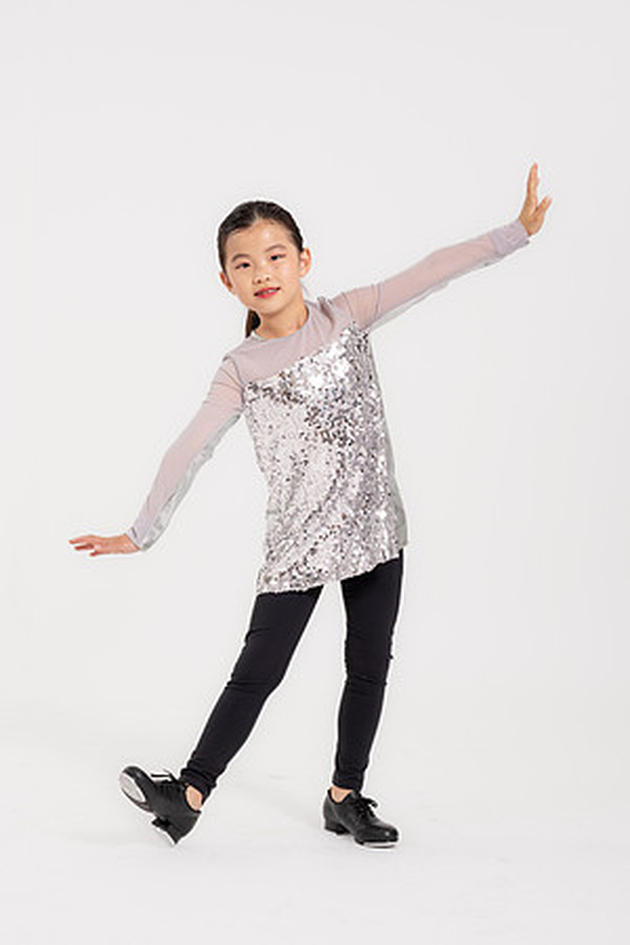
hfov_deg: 22.3
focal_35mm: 61
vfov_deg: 32.9
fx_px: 1601
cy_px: 472
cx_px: 315
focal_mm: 61
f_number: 10
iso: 400
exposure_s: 1/125
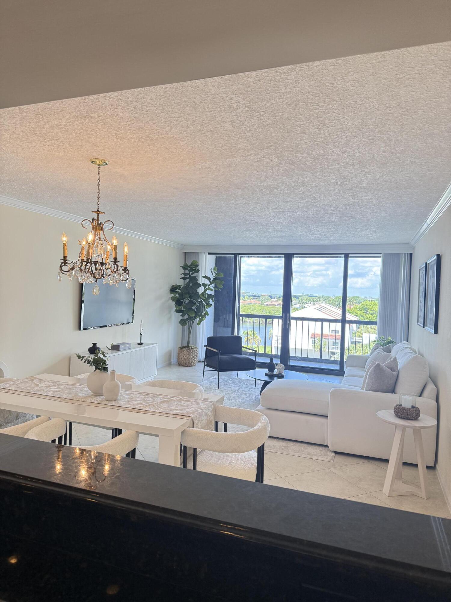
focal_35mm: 24
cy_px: 301
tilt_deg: -1.5
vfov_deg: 71.6
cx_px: 226
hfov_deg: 56.8
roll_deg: -2.7
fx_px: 417
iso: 200
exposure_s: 1/151
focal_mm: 6.76
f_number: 1.78
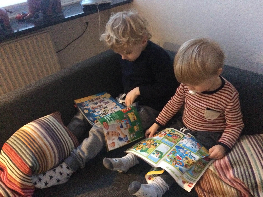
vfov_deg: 48.2
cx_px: 132
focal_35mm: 29
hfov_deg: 61.7
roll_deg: +3.9
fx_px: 220
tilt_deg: -33.2
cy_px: 98
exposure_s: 1/17
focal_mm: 4.15
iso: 800
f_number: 2.2
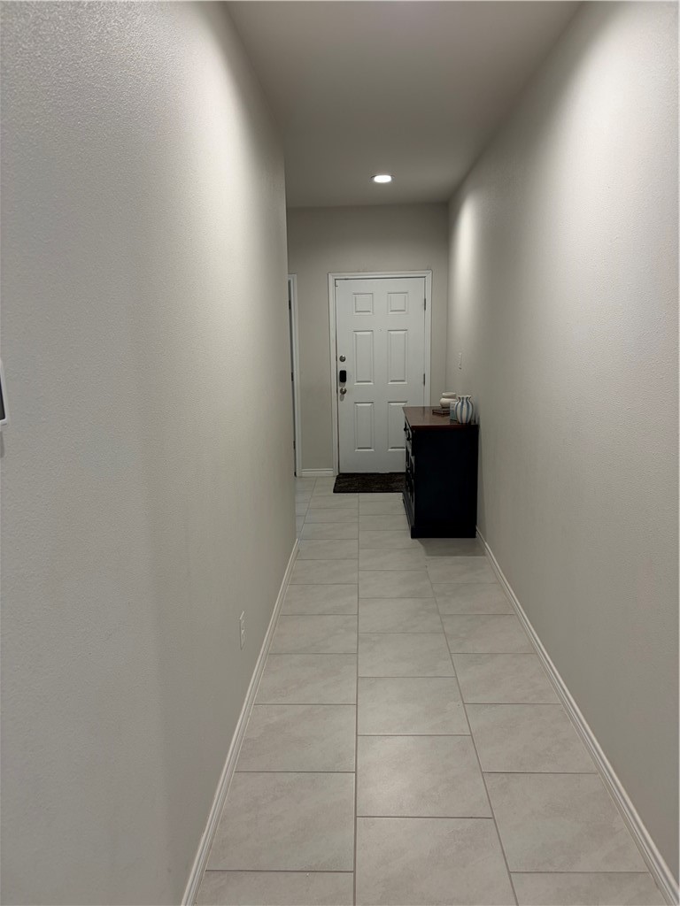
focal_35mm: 26
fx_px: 681
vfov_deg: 67.3
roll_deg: -0.4
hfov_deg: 53.1
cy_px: 453
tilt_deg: -11.5
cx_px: 340
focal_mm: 5.96
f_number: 1.6
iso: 80
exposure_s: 1/60
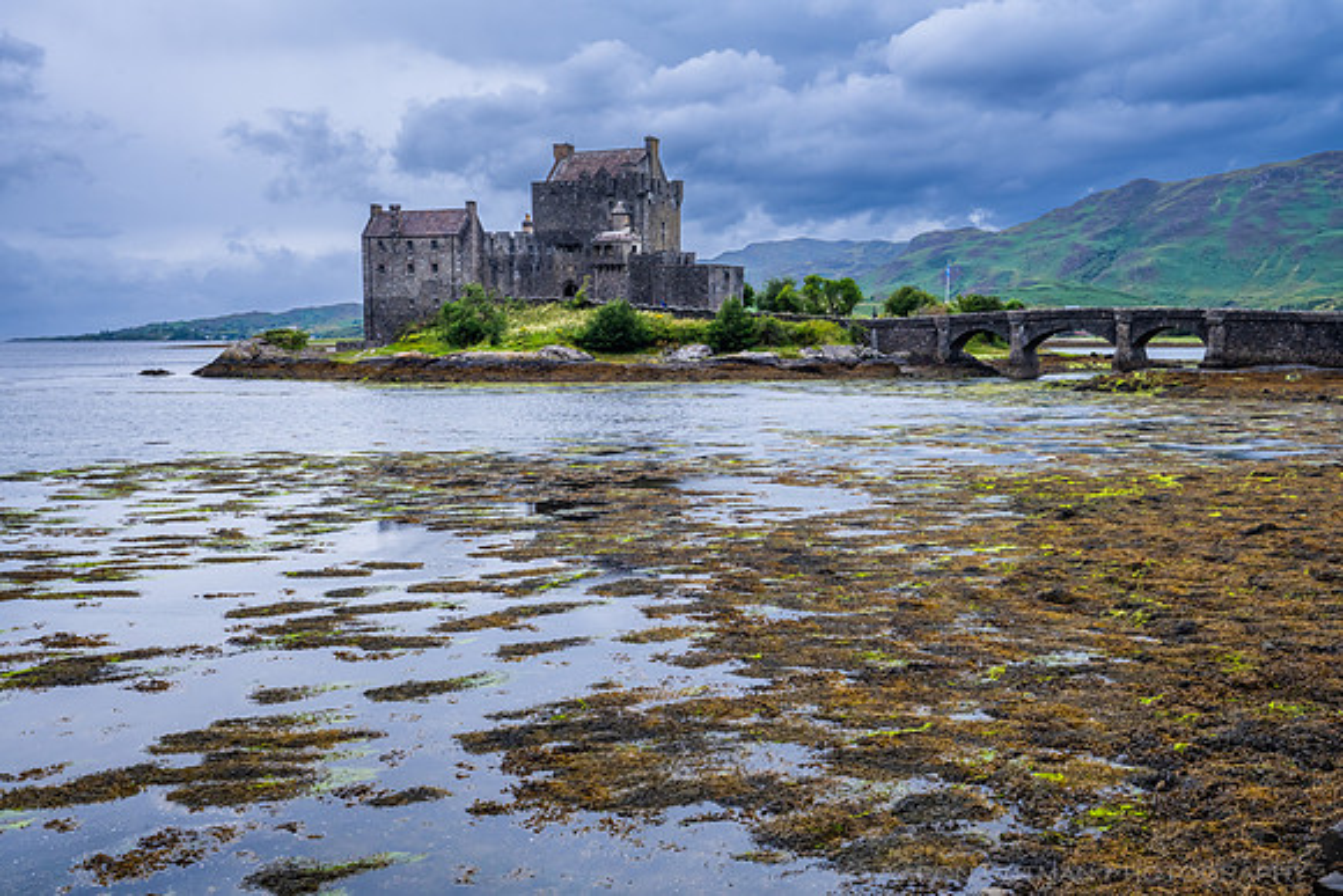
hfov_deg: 54.4
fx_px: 1306
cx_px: 672
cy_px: 448
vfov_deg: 37.9
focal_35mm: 35
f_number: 11
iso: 320
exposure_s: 1/125
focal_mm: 35
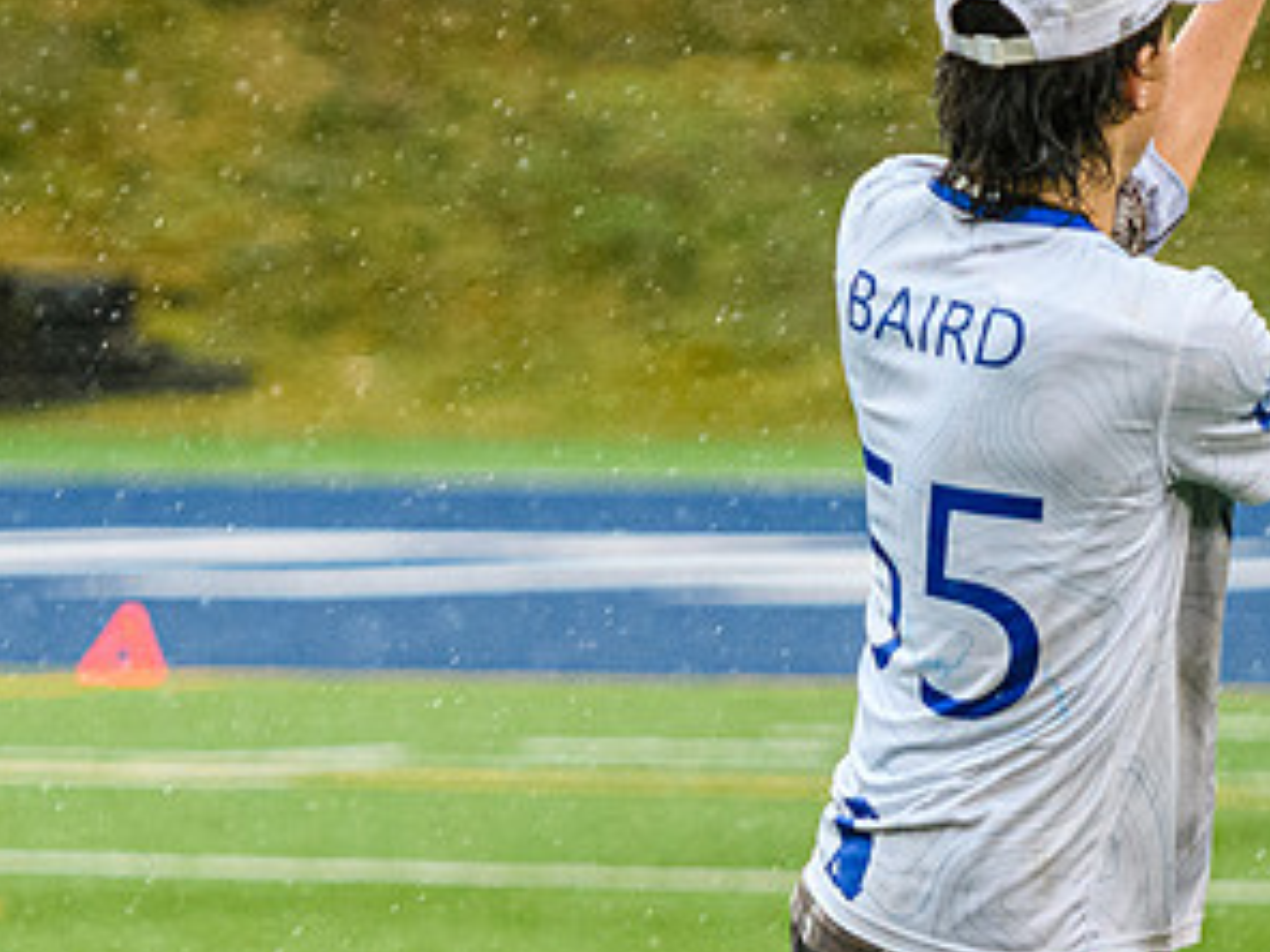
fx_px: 20912
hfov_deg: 3.5
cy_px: 553
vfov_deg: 2.6
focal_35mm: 570
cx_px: 1405
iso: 1800
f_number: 3.2
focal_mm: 122
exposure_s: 1/1000
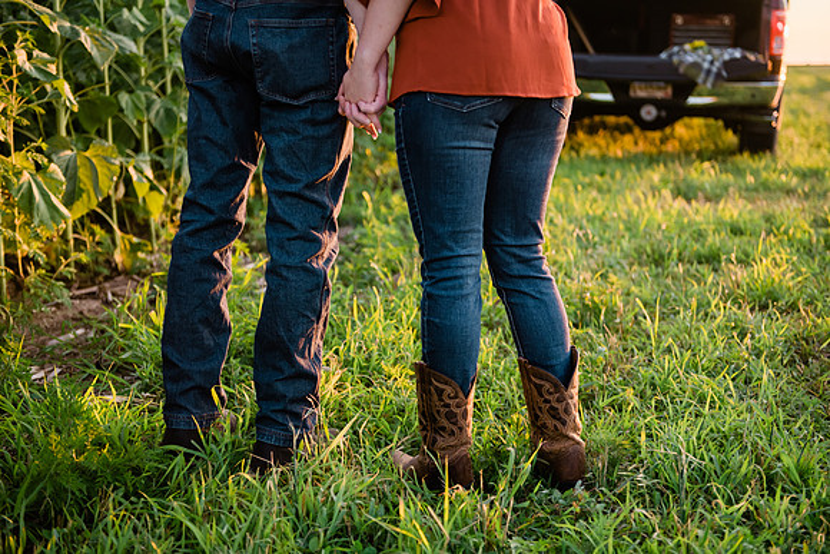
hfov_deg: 36.7
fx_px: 1250
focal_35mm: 54
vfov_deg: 25.0
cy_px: 277
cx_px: 415
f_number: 2.8
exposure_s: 1/400
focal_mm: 50
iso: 320
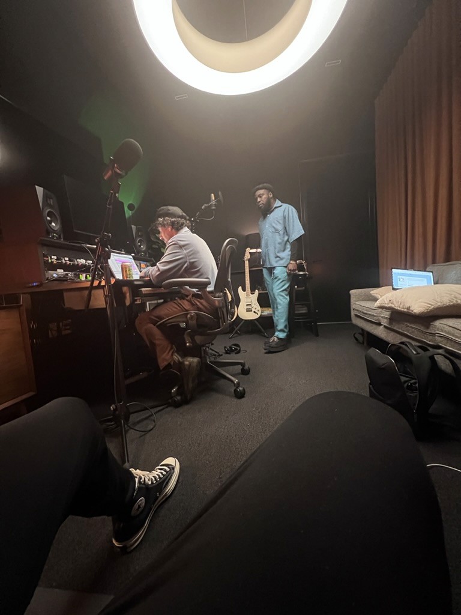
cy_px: 308
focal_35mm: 13
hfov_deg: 89.9
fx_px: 231
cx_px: 230
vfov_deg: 106.2
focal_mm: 1.57
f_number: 1.8
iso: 1250
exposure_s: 1/33
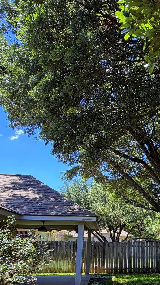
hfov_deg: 32.2
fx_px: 256
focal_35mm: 34
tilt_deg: +9.4
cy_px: 202
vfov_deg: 56.1
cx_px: 156
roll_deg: -0.4
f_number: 2.2
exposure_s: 1/300
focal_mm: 2.22
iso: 50
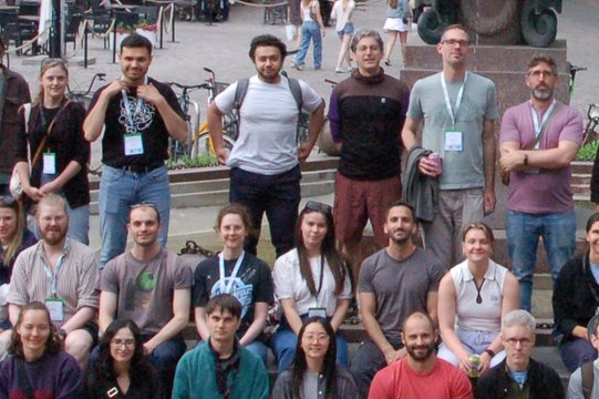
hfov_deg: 16.3
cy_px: 70
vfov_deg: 11.2
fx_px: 2029
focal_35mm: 122
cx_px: 663
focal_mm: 22
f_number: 13
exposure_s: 1/125
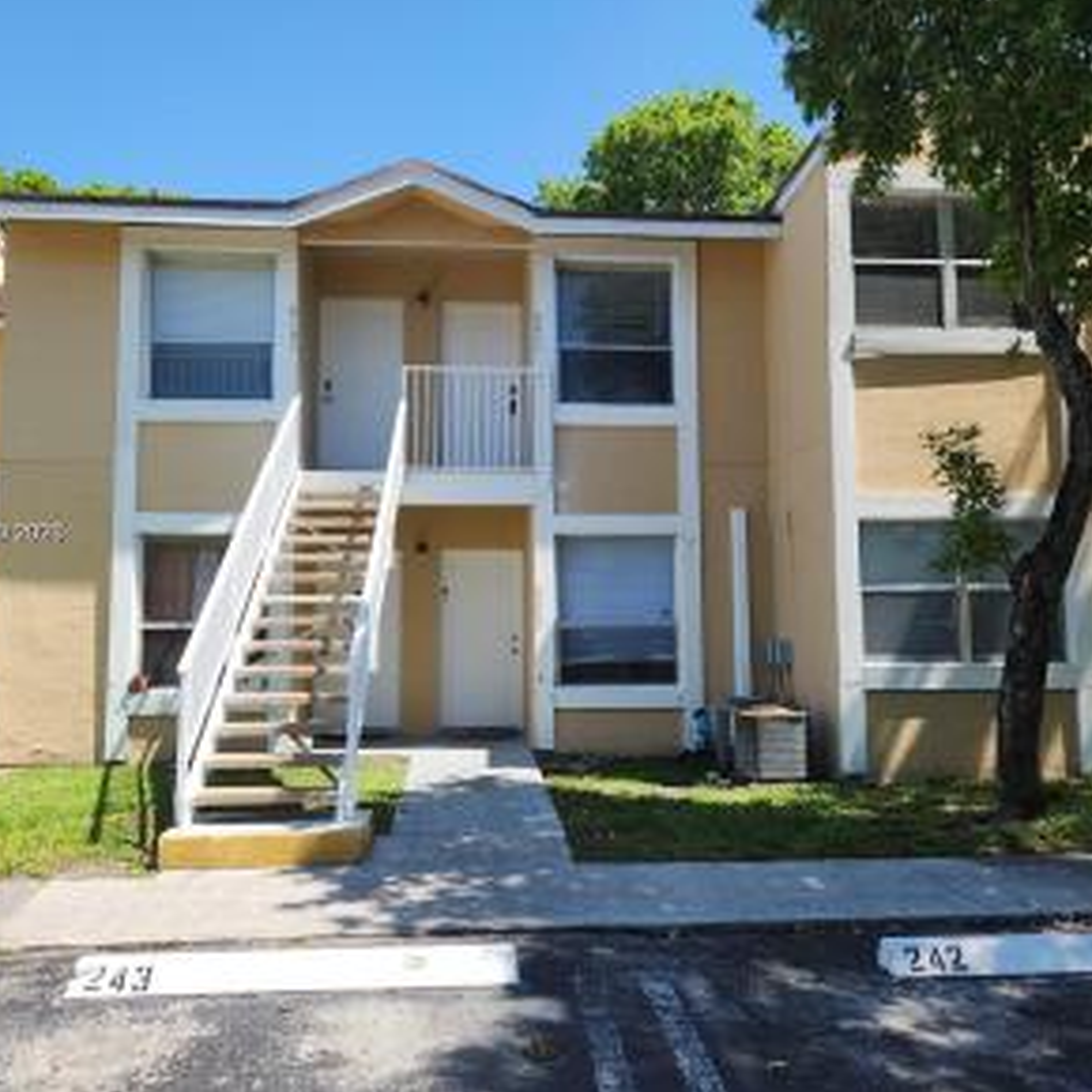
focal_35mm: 28
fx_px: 999
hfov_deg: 57.3
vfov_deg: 57.3
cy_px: 535
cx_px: 523
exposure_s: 1/1019
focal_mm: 5.4
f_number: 1.8
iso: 20
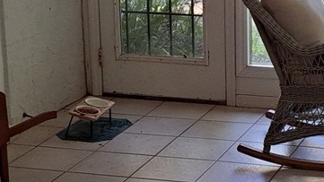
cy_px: 100
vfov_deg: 10.4
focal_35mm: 116
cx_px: 197
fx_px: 997
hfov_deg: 18.4
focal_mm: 5.23
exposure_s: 1/60
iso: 100
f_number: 1.8
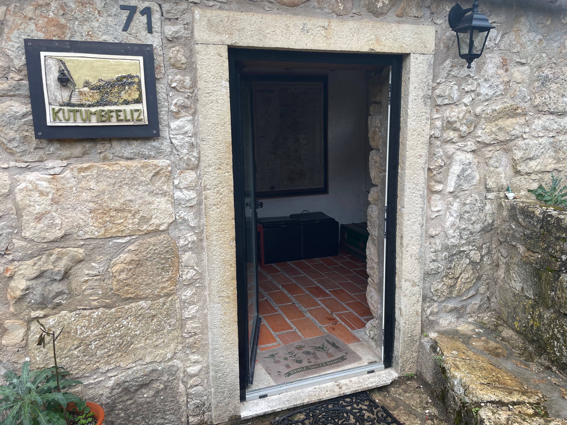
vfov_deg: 53.1
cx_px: 284
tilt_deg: -10.6
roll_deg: +0.8
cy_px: 212
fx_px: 426
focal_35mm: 26
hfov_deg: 67.3
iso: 40
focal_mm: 4.2
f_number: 1.6
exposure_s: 1/121
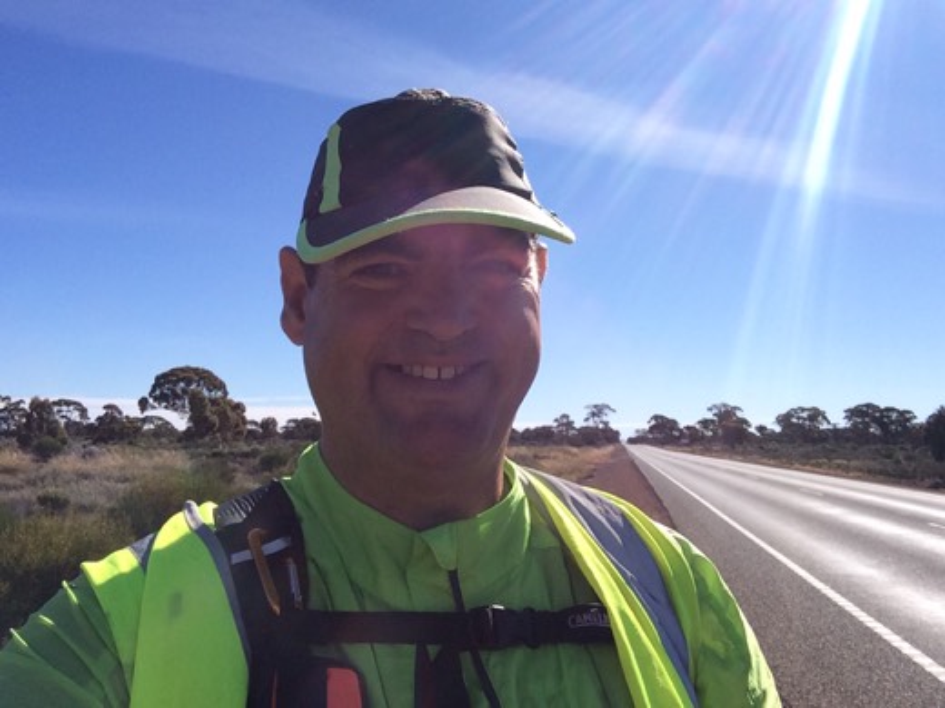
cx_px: 472
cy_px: 354
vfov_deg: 45.4
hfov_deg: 58.4
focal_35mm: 31
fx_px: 846
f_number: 2.4
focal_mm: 2.15
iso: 50
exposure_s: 1/2004
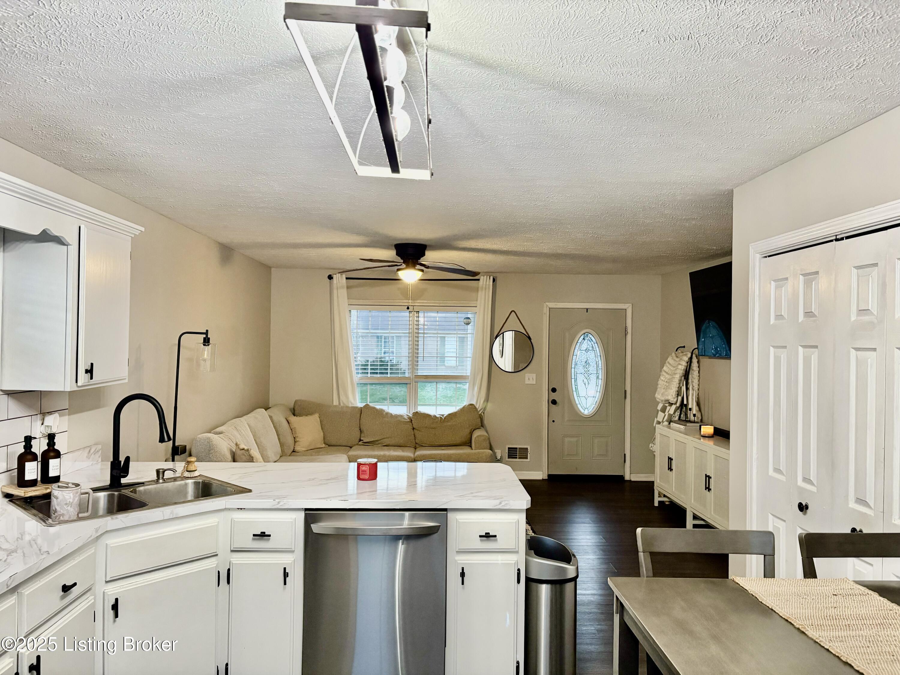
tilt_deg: +0.3
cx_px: 450
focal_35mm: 26
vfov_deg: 53.1
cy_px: 338
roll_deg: -0.6
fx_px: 676
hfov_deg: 67.3
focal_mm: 5.96
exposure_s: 1/60
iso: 250
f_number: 1.6
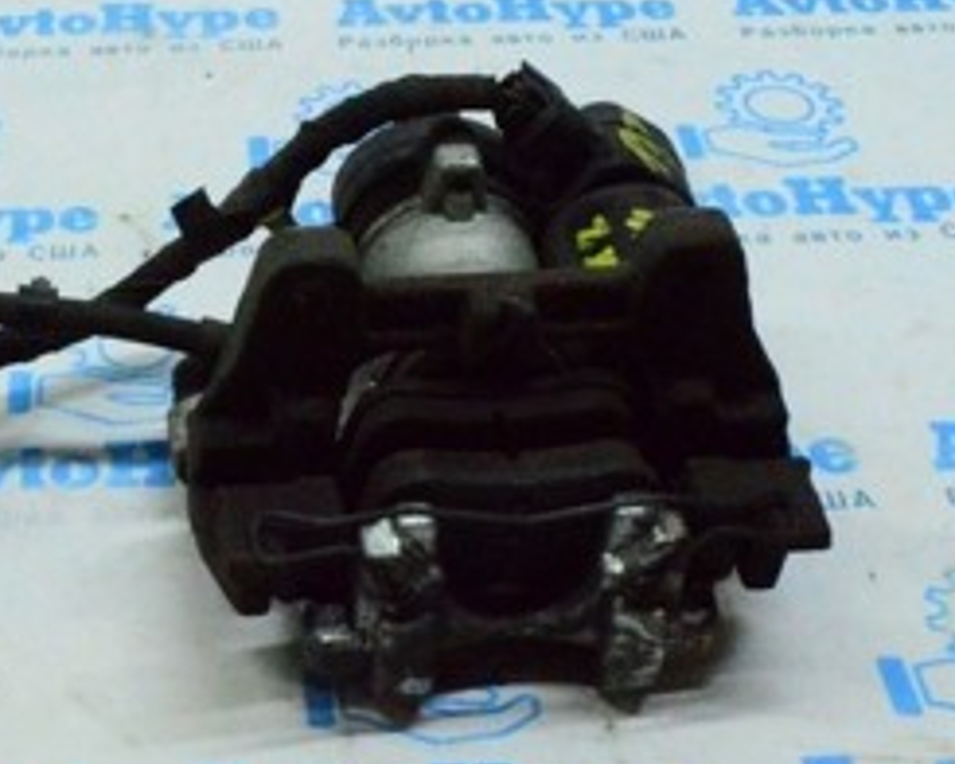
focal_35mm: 77
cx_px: -12
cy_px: 279
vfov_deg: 19.8
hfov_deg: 23.6
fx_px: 2183
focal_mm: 21
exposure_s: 1/100
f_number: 25
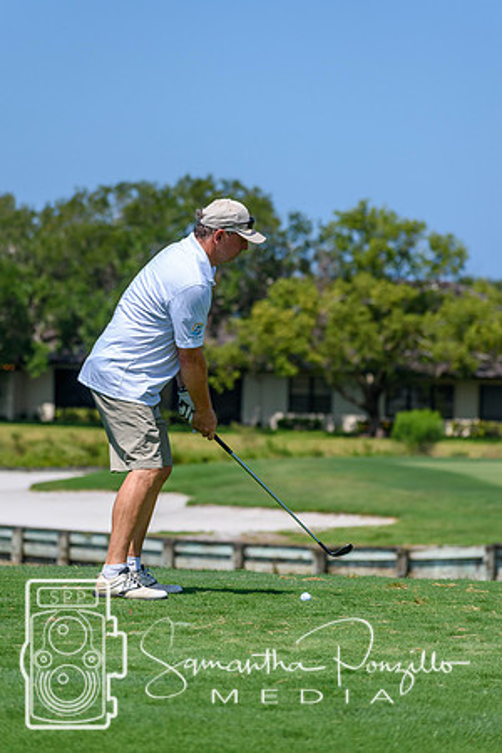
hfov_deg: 6.3
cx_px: 251
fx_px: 4549
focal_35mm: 218
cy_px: 376
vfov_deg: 9.5
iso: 250
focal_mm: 145
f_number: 5.6
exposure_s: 1/2000
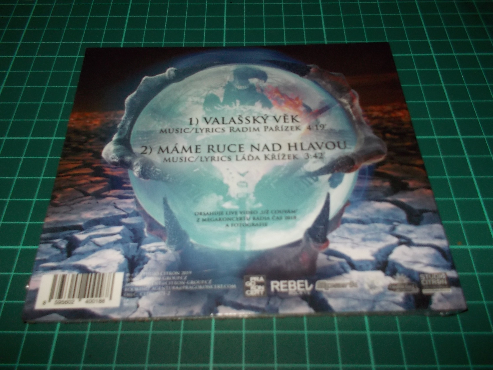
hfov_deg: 61.7
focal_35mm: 29
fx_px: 413
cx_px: 246
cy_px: 185
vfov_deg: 48.2
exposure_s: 1/30
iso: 200
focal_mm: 4.1
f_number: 3.3
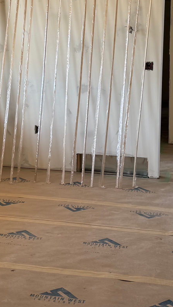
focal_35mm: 68
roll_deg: -1.2
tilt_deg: -4.4
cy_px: 59
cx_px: 74
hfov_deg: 17.7
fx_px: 554
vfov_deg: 30.2
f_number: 1.78
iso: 80
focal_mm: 6.76
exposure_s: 1/171
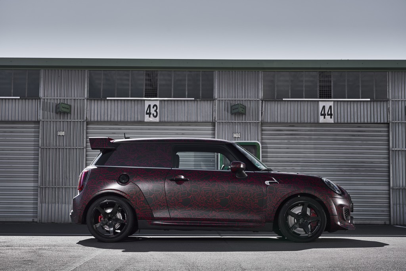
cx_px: 203
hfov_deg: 31.0
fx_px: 733
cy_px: 136
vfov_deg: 20.9
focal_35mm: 65
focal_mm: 65
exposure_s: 1/100
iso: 100
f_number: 8
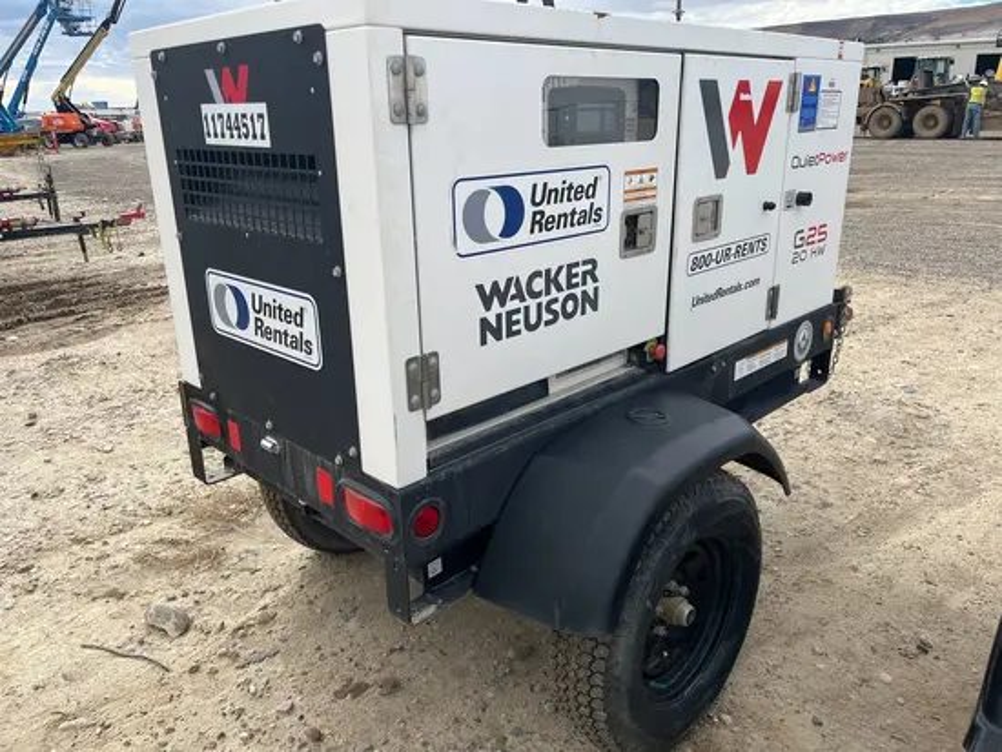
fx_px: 753
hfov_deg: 67.3
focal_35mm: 26
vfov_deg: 53.1
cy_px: 376
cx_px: 501
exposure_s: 1/1992
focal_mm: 5.1
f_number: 1.6
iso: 50
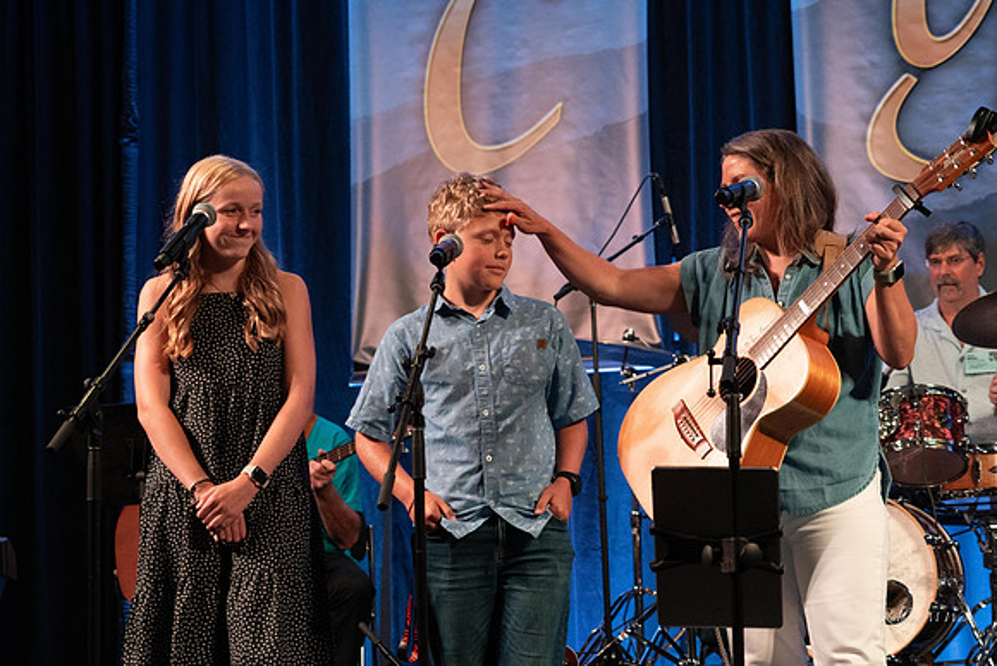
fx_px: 2410
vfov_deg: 15.7
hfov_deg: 23.4
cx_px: 498
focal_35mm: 87
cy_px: 333
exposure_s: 1/250
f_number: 5.6
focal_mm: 87
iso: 6400
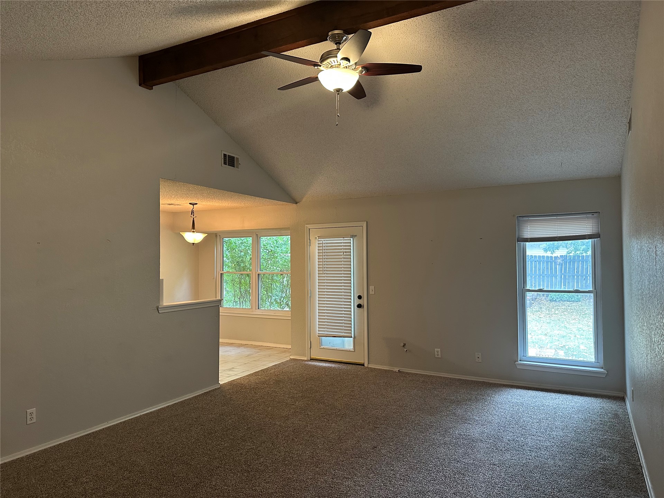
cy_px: 249
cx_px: 332
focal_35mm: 24
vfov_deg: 56.8
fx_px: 460
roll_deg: +0.2
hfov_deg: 71.6
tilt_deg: +0.9
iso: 320
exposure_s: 1/60
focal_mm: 6.86
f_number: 1.78
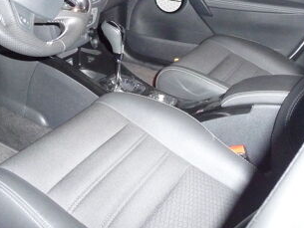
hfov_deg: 42.1
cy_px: 58
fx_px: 387
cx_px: 91
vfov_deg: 32.3
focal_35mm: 44
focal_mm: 4.7
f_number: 3.3
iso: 800
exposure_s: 1/30
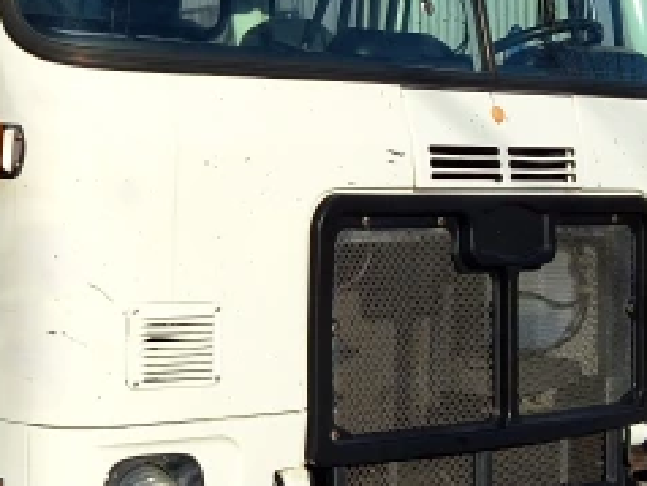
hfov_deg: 19.8
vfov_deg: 15.7
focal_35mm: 94
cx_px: -82
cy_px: 166
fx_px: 1759
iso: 32
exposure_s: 1/2494
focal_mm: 2.91
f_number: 1.9
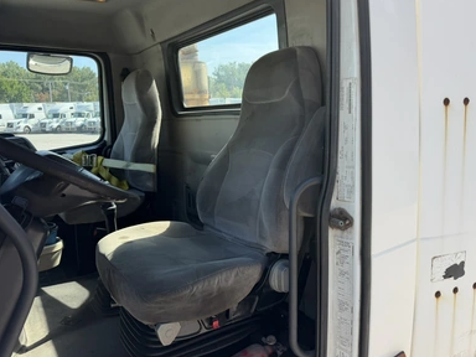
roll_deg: -0.2
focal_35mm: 25
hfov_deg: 69.4
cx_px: 245
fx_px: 344
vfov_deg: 54.9
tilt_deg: -10.0
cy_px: 174
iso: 100
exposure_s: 1/1361
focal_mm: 6.76
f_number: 1.78
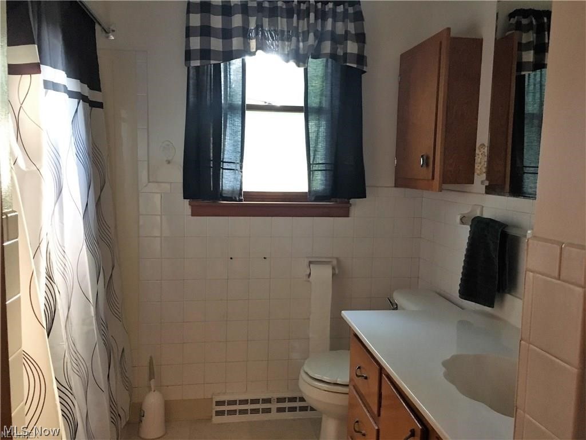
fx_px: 491
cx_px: 293
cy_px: 220
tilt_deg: -7.3
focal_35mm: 29
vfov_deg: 48.2
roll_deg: -0.6
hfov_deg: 61.7
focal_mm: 4.15
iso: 200
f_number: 2.2
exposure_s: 1/30
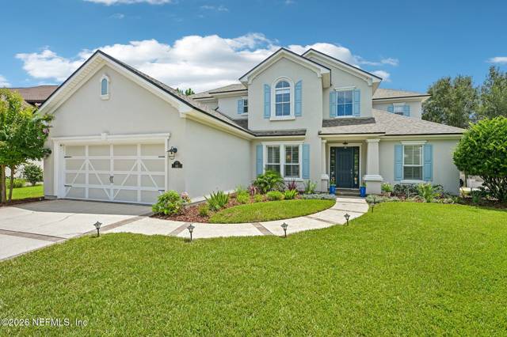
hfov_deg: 96.8
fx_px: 225
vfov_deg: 73.7
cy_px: 168
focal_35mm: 16
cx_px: 254
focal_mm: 16
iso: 100
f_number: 8
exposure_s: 1/250
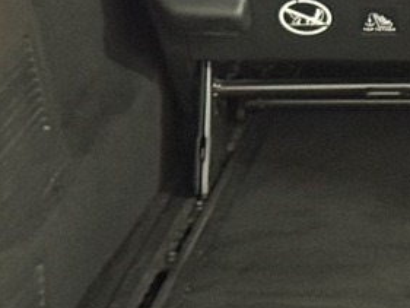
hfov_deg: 7.8
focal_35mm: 246
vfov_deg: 6.0
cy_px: -196
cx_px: 746
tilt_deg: -10.9
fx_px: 2915
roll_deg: +0.1
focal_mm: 6.76
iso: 500
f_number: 1.78
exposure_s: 1/32
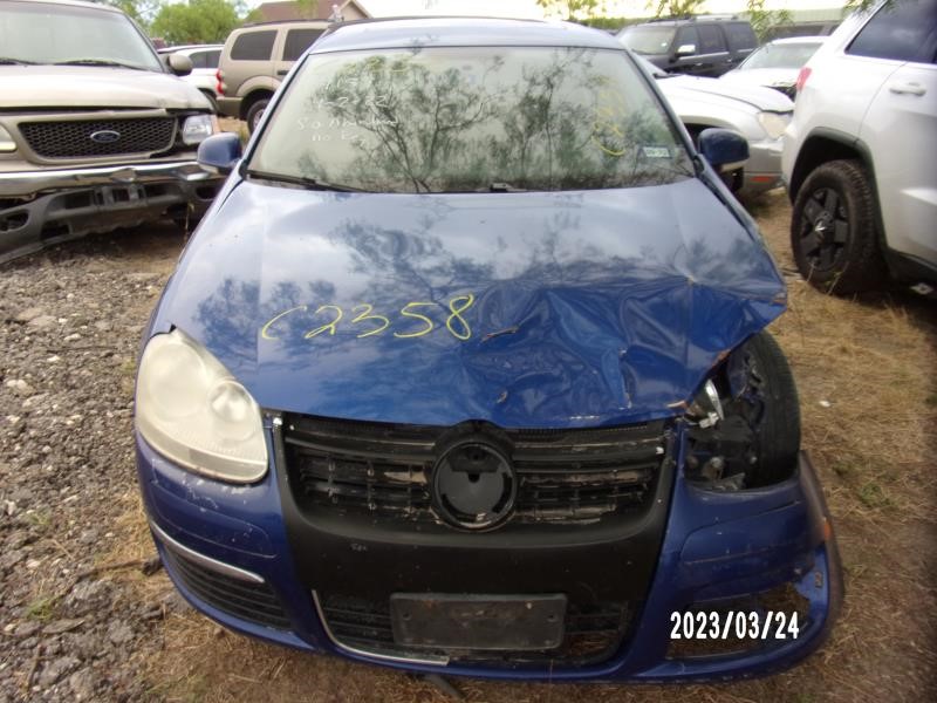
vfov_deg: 56.8
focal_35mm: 24
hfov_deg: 71.6
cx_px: 468
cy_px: 352
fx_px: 650
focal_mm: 4.3
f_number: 3.3
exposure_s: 1/52
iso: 80
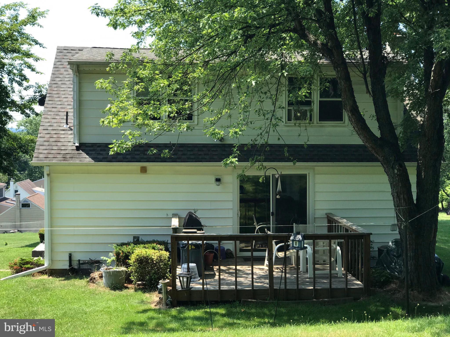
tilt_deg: -2.7
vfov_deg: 25.7
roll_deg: -0.4
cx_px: 225
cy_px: 168
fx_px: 741
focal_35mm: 57
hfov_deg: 33.8
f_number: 2.8
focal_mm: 6.6
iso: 20
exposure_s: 1/264
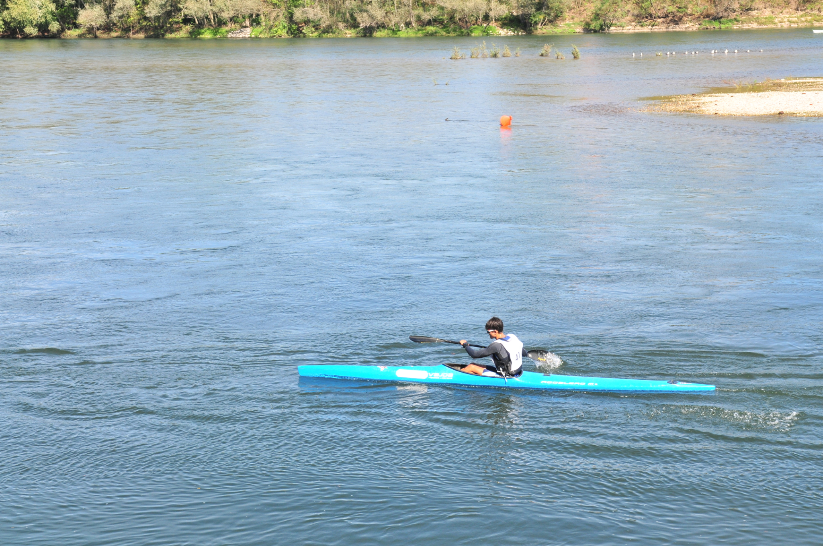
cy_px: 273
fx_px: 1301
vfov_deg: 23.7
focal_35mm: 57
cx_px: 412
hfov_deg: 35.1
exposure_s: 1/640
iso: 320
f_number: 13
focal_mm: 38
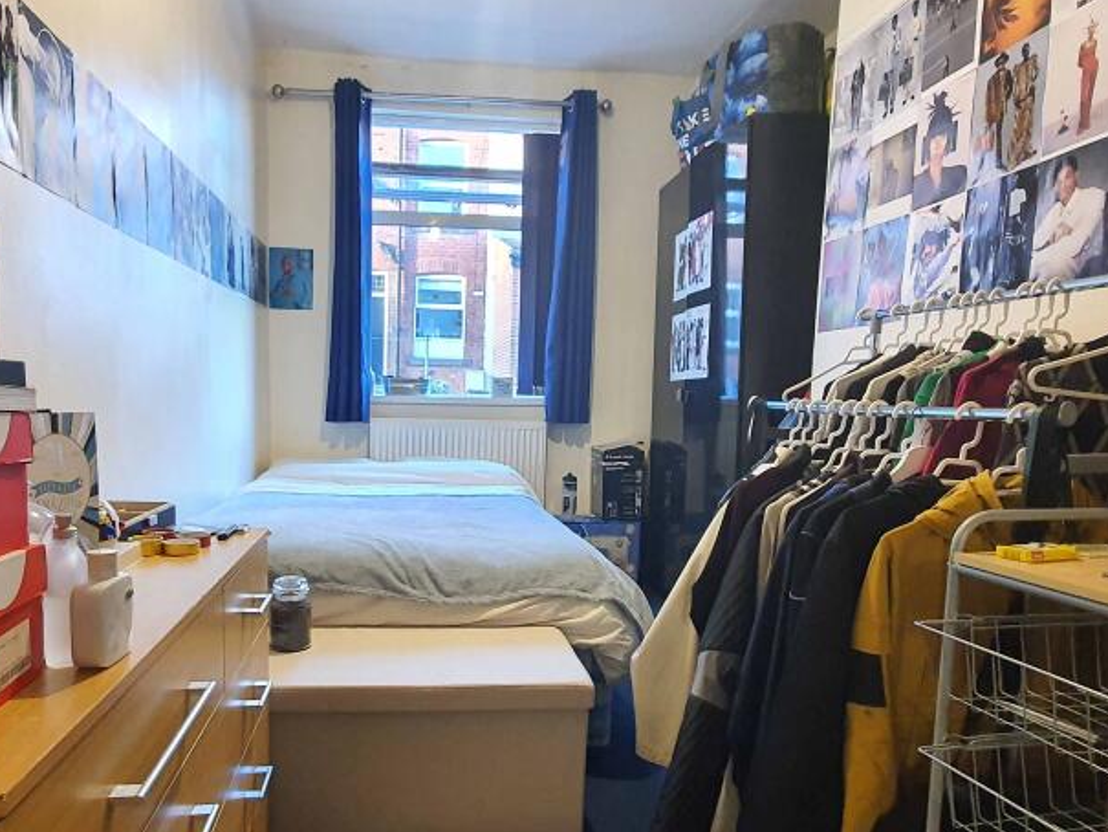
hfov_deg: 75.9
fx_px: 704
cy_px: 480
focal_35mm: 22
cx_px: 474
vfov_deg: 60.8
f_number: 2.2
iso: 500
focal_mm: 1.8
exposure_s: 1/33
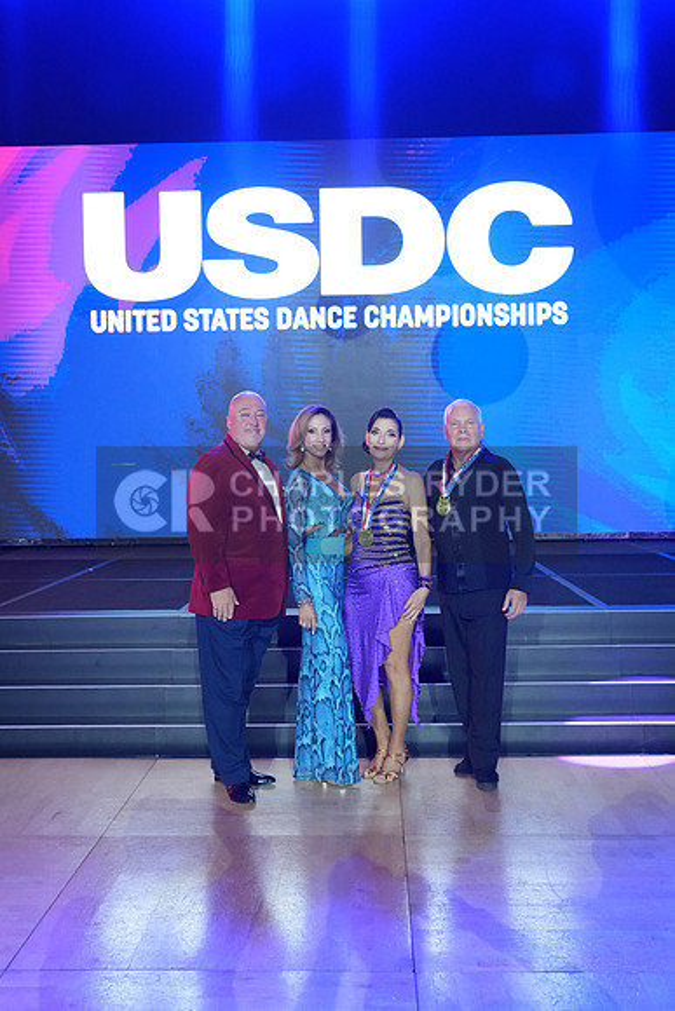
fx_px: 1068
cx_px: 338
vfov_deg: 50.7
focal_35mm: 38
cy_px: 506
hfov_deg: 35.1
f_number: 4
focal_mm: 38
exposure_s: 1/640
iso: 4000
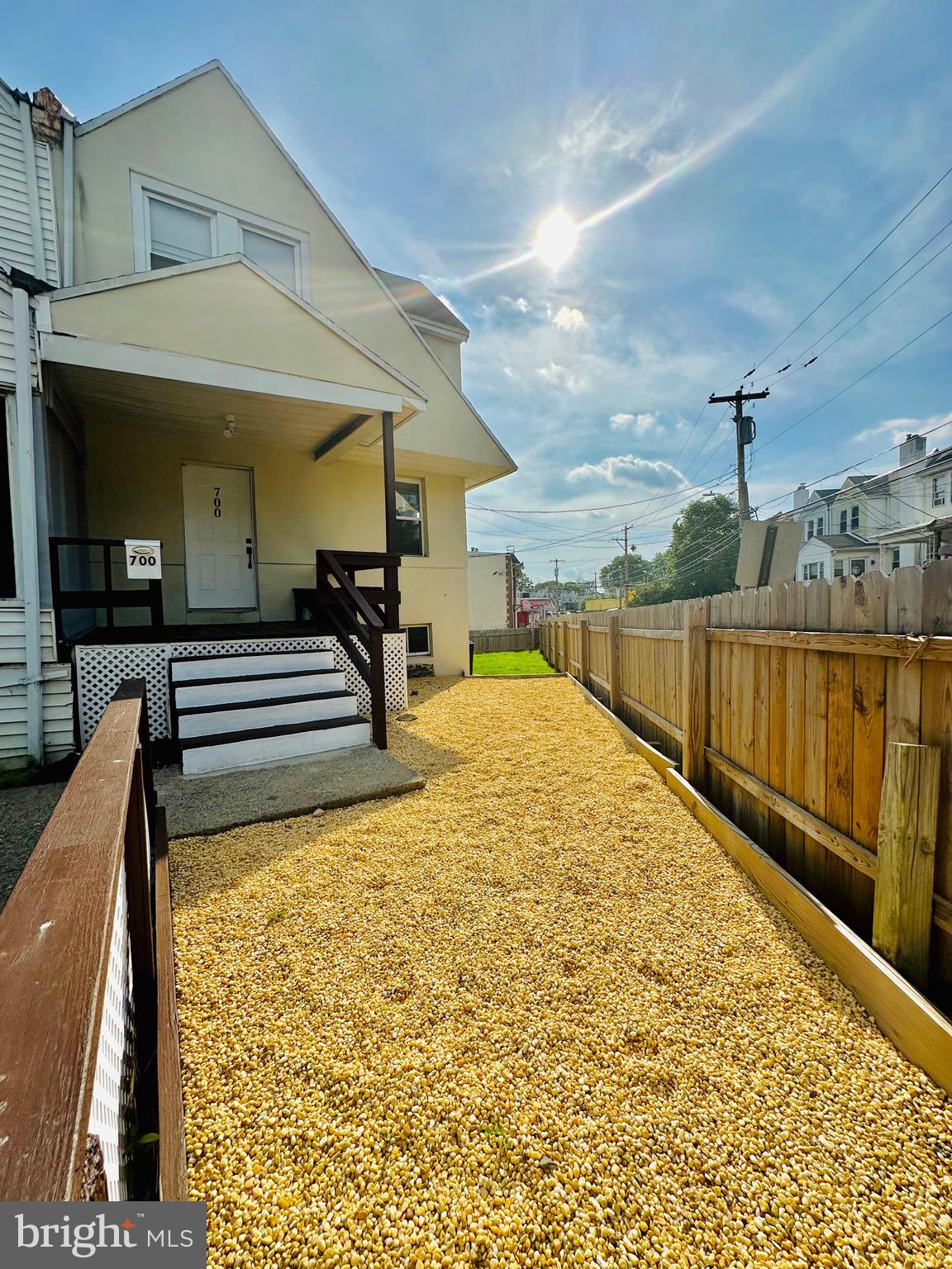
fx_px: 513
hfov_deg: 85.7
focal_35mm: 14
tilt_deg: -2.3
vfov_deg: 102.1
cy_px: 634
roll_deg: +0.8
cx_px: 476
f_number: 2.2
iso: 50
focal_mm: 2.22
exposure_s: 1/6897
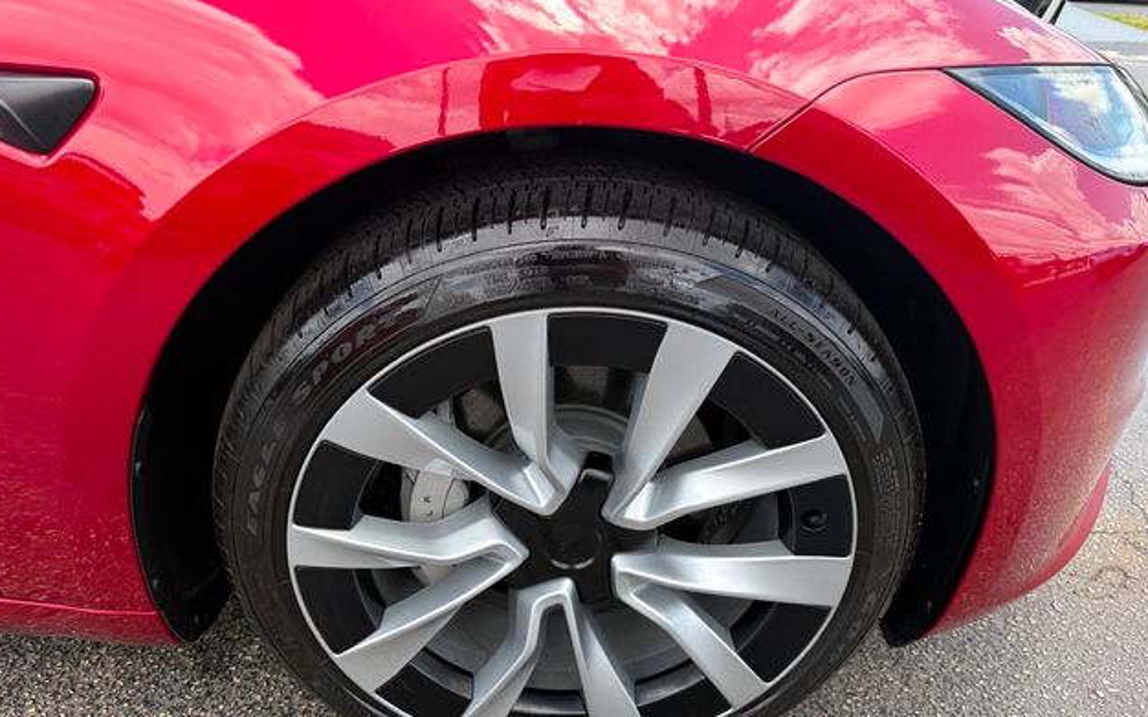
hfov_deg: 70.4
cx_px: 565
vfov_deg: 47.2
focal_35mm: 26
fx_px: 813
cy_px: 438
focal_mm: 6.76
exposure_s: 1/796
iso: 100
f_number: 1.78
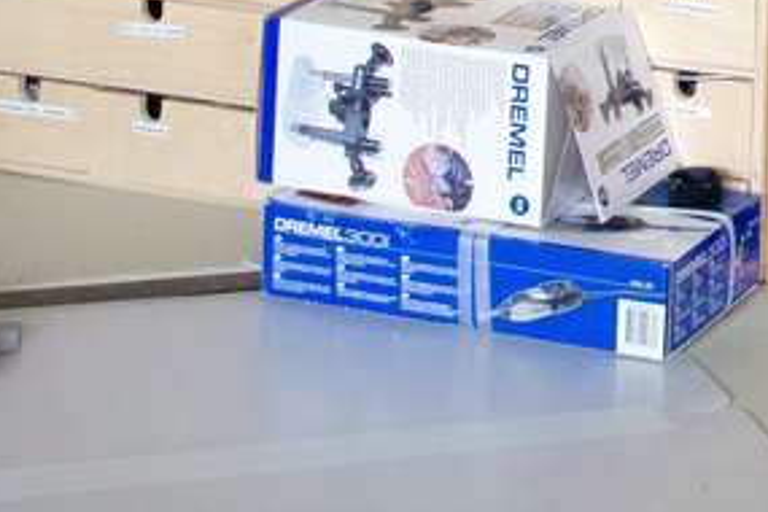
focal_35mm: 177
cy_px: -559
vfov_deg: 7.4
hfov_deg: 11.2
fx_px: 3776
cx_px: 1121
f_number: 4
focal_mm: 28
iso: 400
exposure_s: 1/125
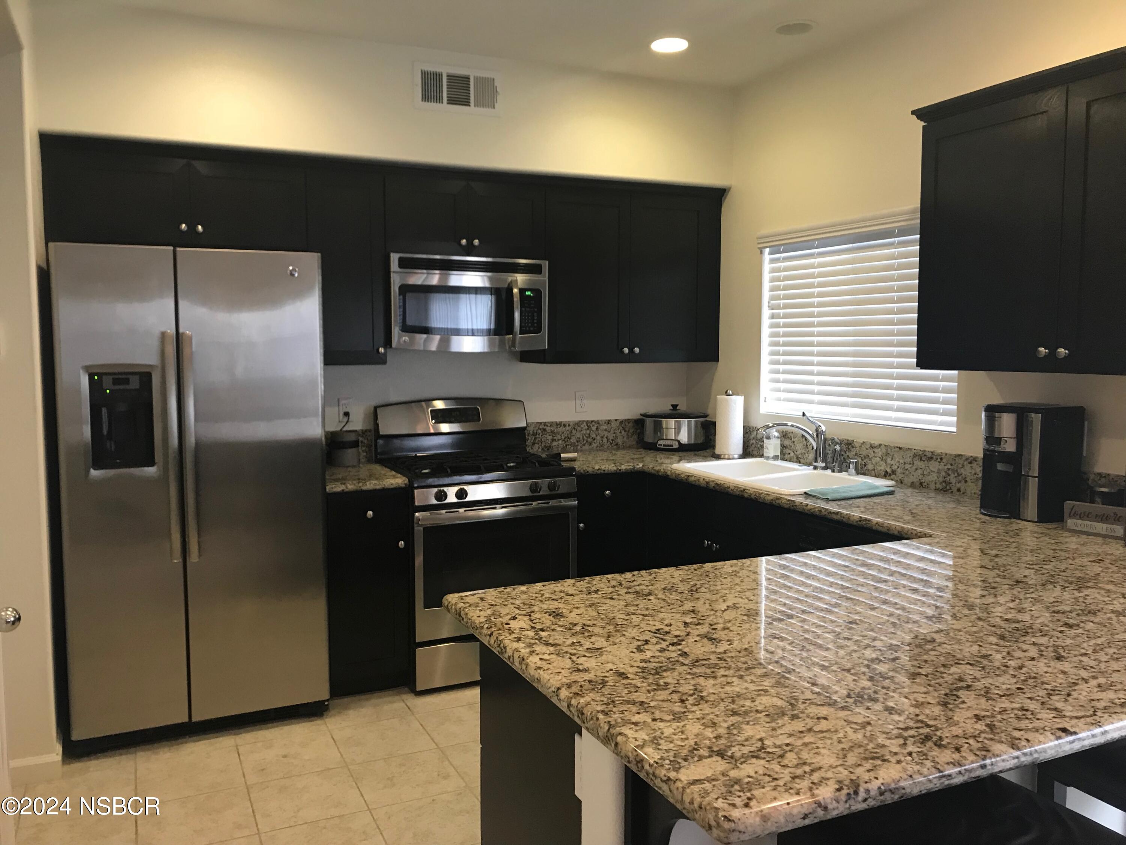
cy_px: 422
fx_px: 911
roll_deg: -0.2
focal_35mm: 28
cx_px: 563
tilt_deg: -4.7
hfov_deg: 63.4
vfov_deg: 49.7
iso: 40
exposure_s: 1/15
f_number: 1.8
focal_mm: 3.99
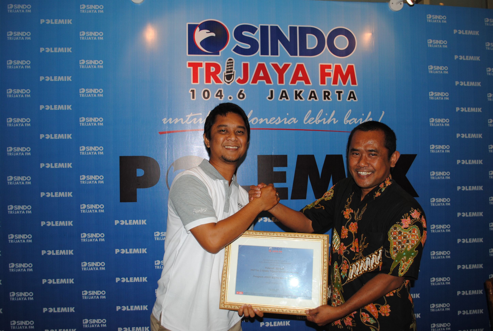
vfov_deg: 43.8
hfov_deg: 61.8
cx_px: 246
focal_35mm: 30
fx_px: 412
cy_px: 166
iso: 200
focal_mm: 20
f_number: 3.8
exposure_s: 1/60
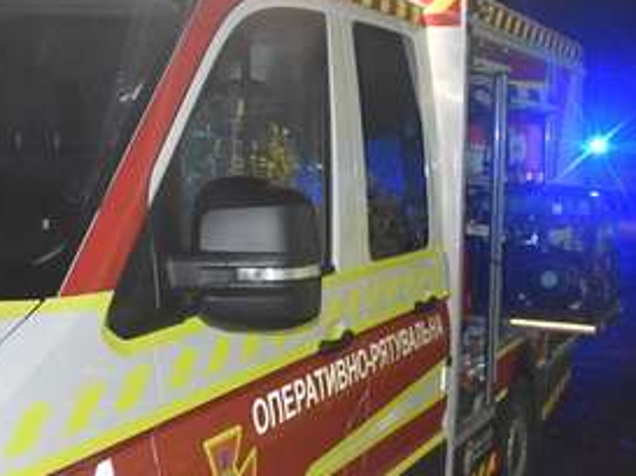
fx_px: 1119
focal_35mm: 61
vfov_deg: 23.7
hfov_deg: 31.7
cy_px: 117
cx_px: 284
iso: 5600
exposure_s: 1/60
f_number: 3.5
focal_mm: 18
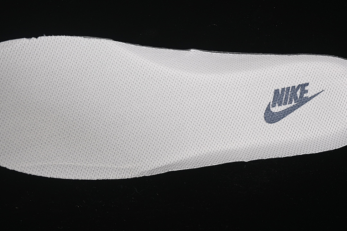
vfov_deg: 18.2
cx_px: 174
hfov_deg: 27.0
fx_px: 723
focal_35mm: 75
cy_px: 116
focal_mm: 50
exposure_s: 1/60
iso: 160
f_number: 7.1
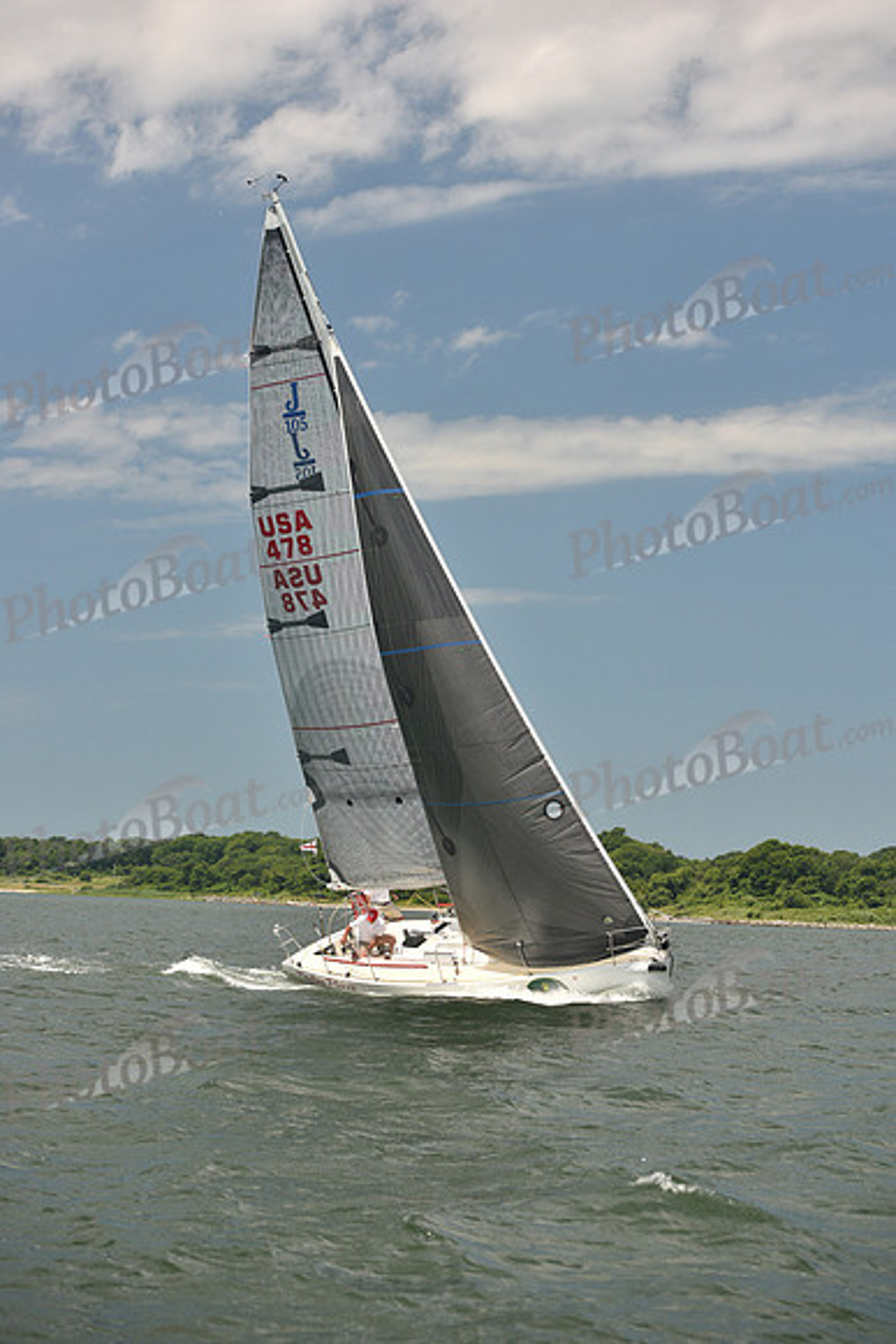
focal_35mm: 70
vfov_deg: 28.8
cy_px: 672
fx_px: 2612
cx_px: 448
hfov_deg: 19.5
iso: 320
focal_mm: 70
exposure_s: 1/1250
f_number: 4.5
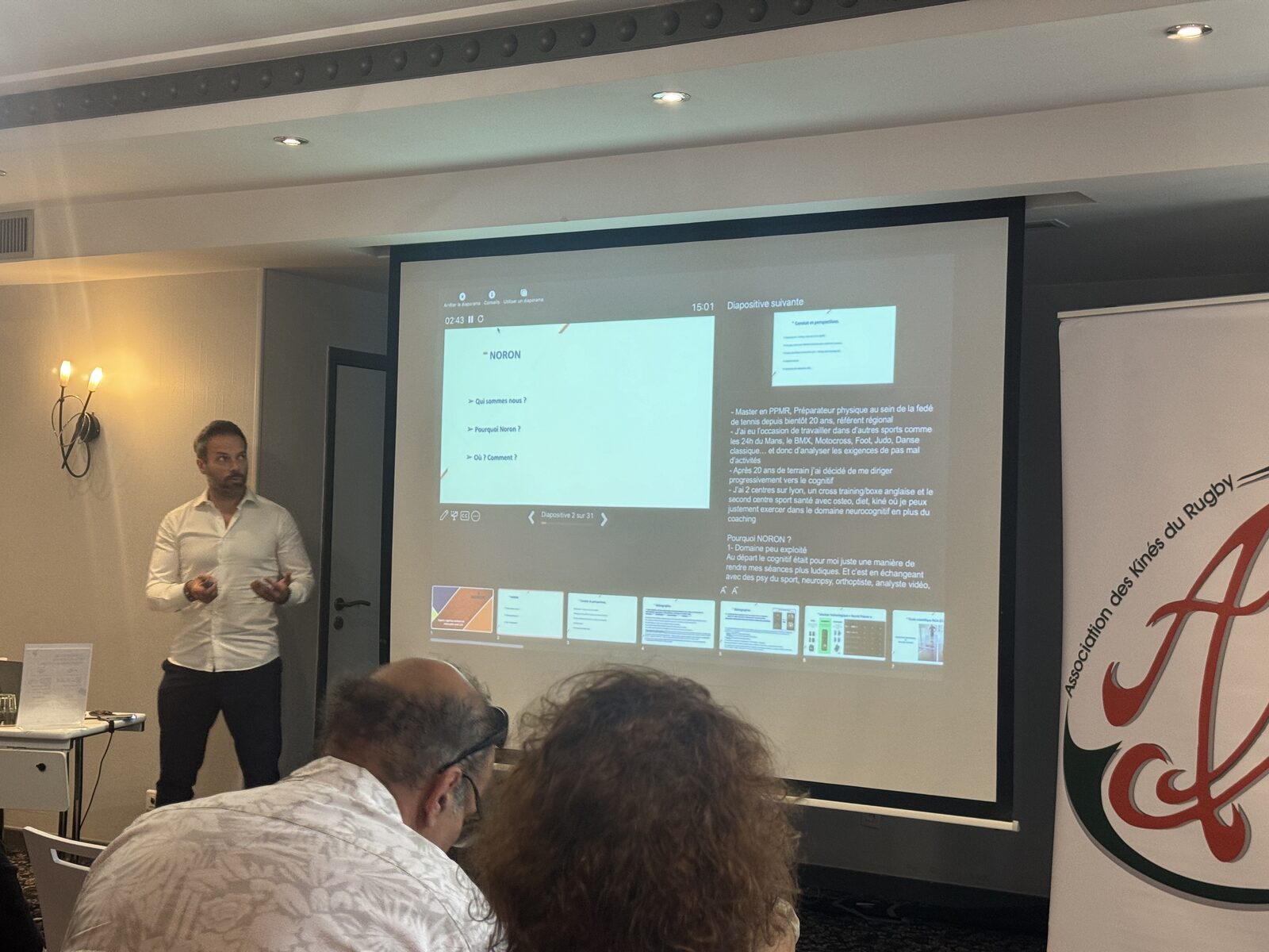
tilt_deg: +1.5
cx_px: 634
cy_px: 476
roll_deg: -1.5
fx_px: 1760
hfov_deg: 39.7
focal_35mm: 48
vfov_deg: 30.3
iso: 125
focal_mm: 6.76
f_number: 1.78
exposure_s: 1/50
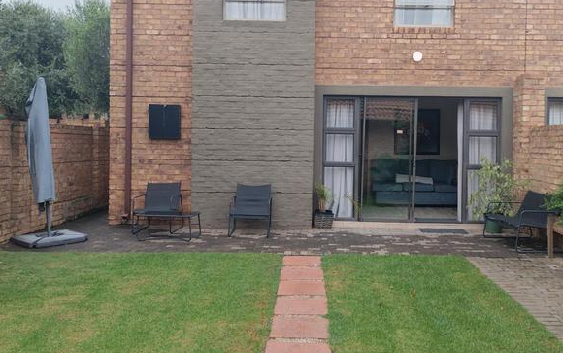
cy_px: 156
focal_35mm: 38
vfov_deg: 33.6
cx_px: 315
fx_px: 583
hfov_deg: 51.4
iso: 100
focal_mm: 4.7
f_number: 1.8
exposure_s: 1/169
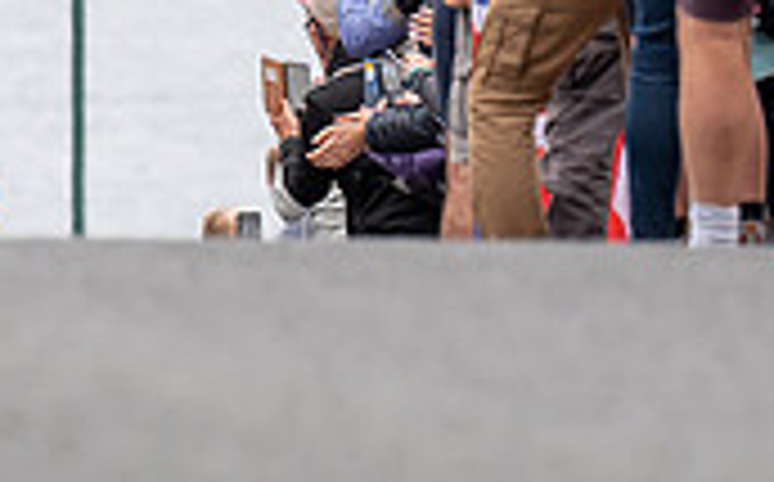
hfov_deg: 2.8
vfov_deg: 1.7
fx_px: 15863
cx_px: -309
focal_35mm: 753
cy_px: 175
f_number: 3.5
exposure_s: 1/1000
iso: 320
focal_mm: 145
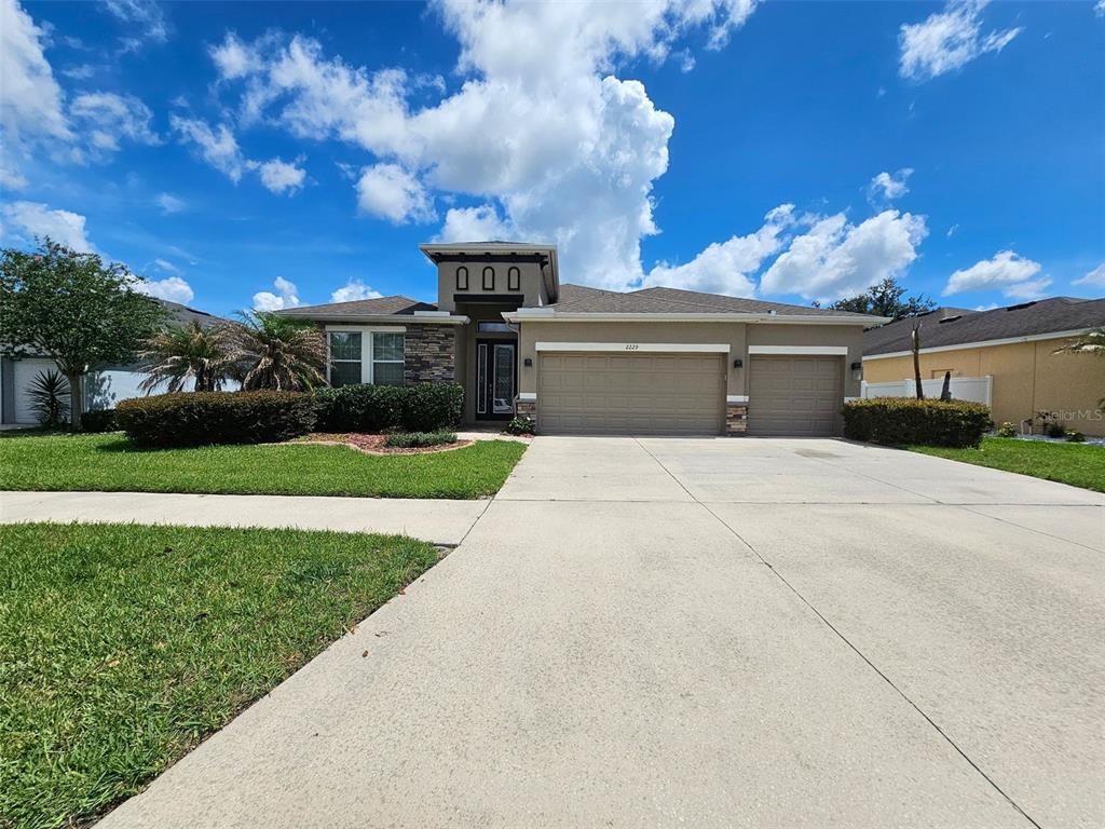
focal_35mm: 13
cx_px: 552
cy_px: 414
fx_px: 415
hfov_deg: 106.2
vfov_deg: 89.9
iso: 50
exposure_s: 1/5758
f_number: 2.2
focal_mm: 2.2
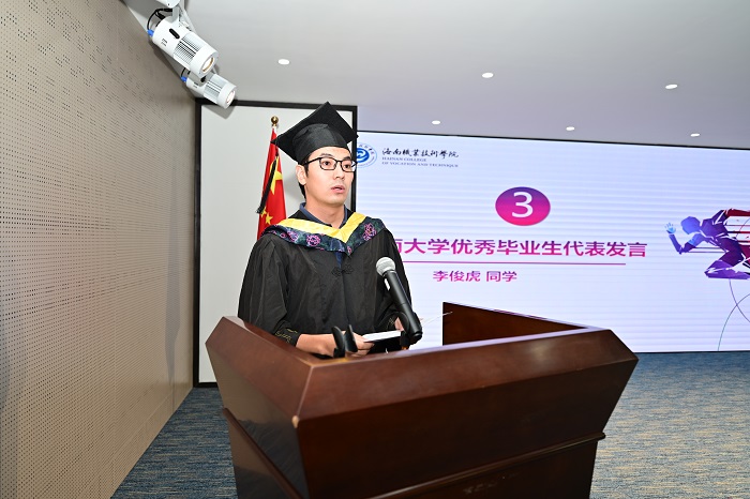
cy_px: 250
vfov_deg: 53.1
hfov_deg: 73.8
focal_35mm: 24
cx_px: 375
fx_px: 500
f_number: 2.8
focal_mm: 24
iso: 160
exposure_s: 1/125
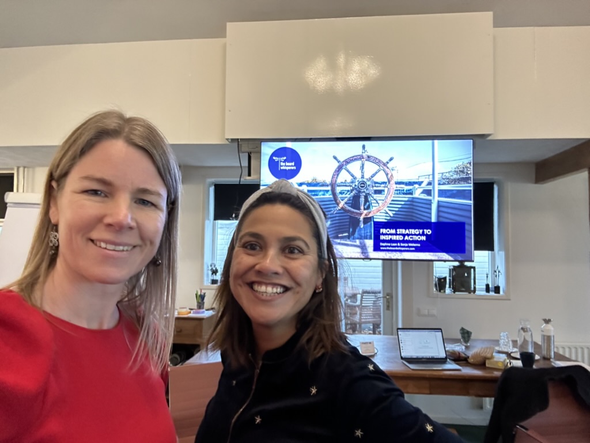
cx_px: 295
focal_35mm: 23
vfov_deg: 58.9
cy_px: 222
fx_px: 392
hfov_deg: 73.9
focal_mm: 2.69
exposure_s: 1/25
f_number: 1.9
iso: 400
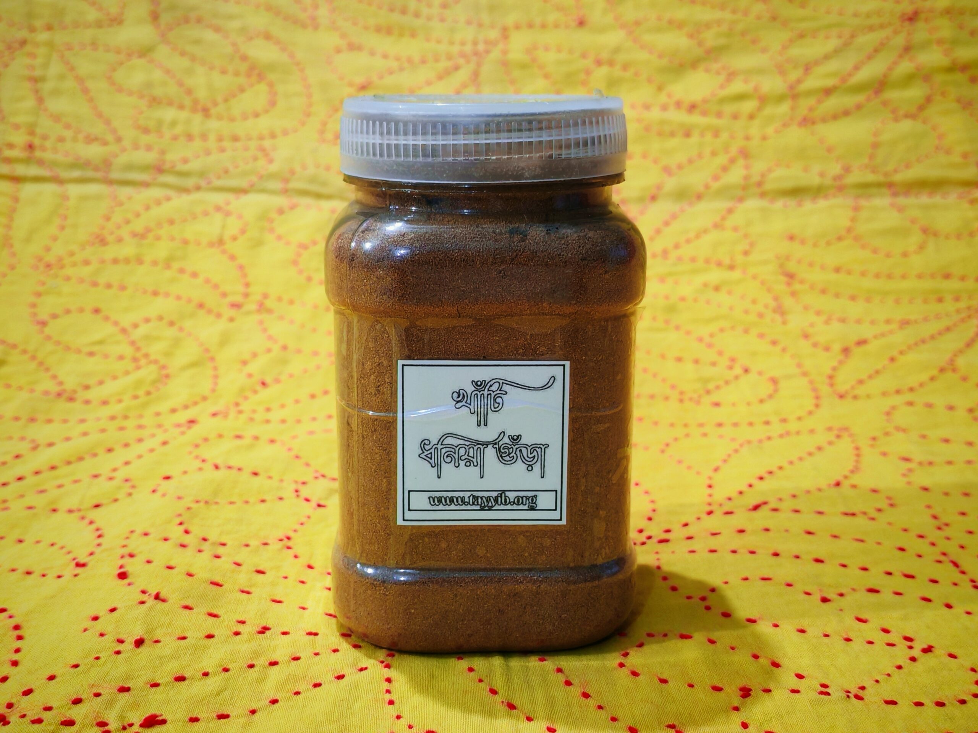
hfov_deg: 42.1
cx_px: 489
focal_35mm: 45
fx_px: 1271
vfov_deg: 32.2
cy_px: 366
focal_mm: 5.52
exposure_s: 1/33
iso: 400
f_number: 1.95
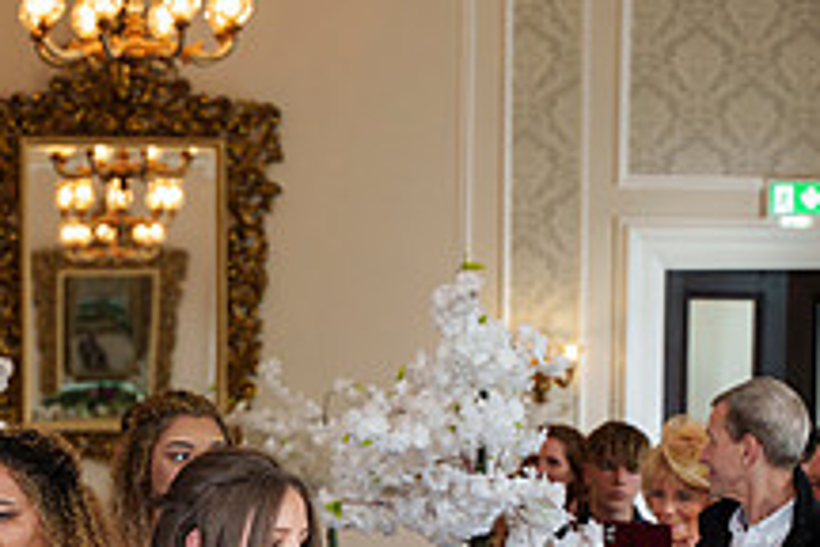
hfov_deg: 14.9
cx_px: 327
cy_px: 712
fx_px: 3143
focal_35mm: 138
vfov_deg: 9.8
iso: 400
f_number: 4
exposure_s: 1/100
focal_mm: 50
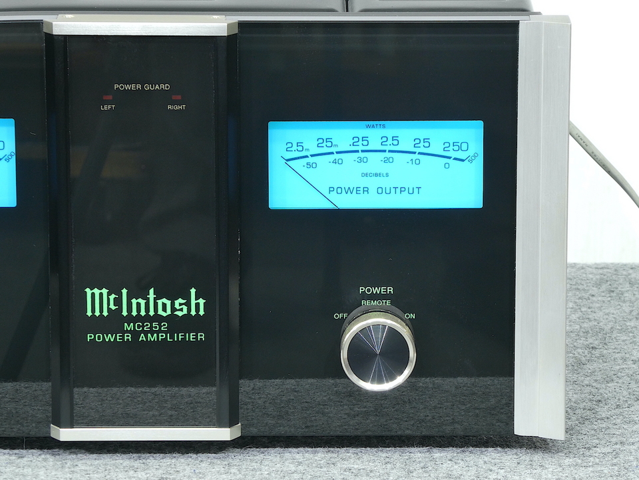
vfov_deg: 7.4
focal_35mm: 200
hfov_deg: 9.9
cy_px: 240
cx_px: 320
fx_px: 3692
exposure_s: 1
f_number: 5.6
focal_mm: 35.8
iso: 100
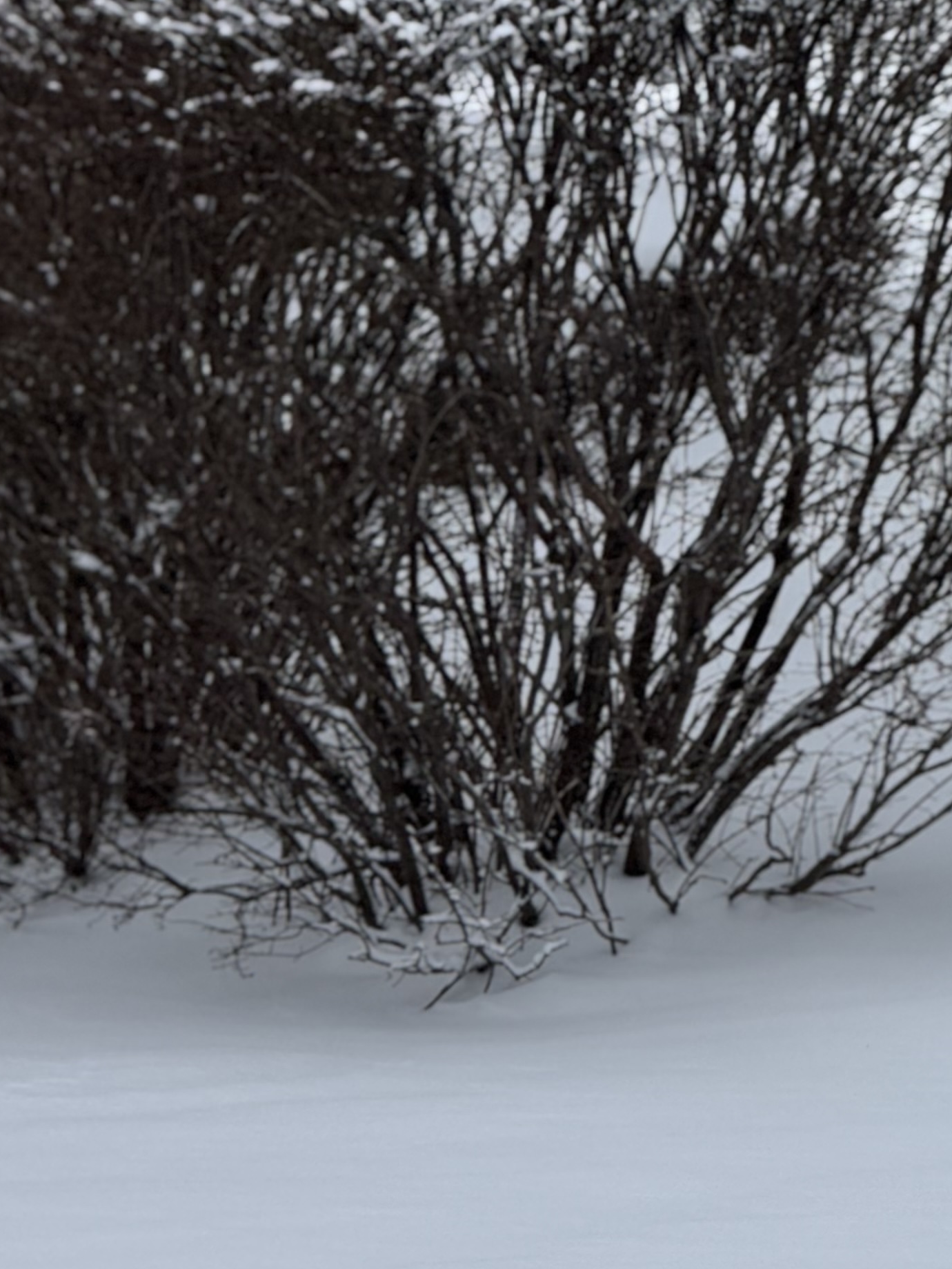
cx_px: 542
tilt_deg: -10.5
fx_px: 9644
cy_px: 1168
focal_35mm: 263
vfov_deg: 7.5
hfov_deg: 5.7
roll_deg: +1.7
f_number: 2.8
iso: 50
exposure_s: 1/1004
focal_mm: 15.66
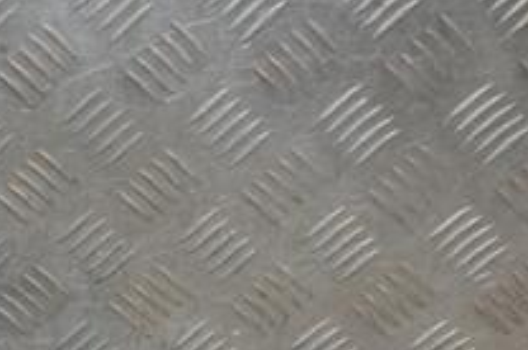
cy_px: 497
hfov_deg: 15.2
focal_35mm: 130
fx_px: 1904
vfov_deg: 10.2
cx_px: -124
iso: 800
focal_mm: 30
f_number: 6.3
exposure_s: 1/200
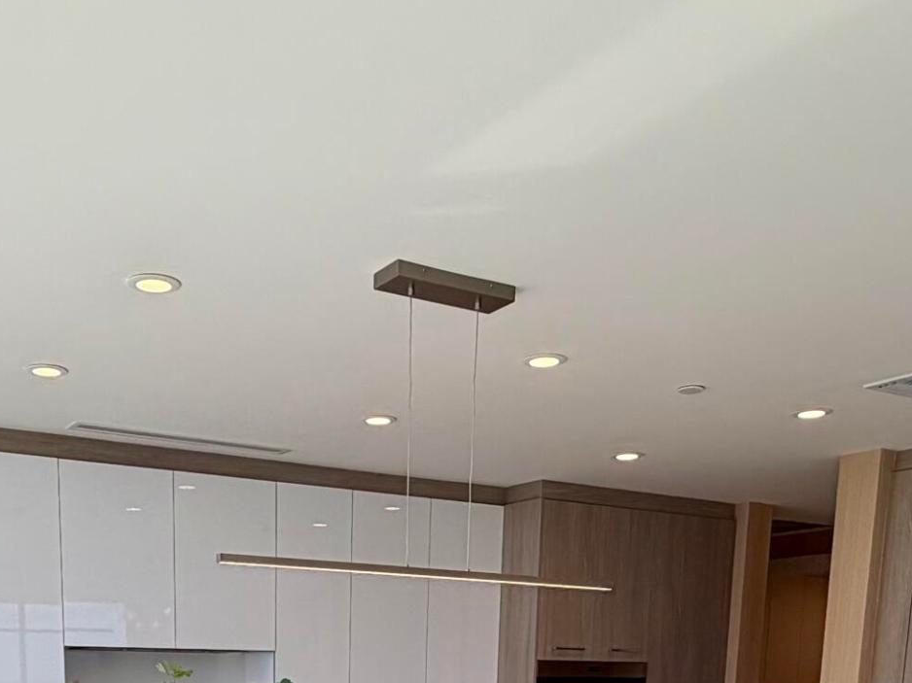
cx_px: 330
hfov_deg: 43.4
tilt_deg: -10.2
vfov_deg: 27.6
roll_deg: +0.1
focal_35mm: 43
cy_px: 901
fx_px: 1133
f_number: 2.2
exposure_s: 1/502
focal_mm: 2.22
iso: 50
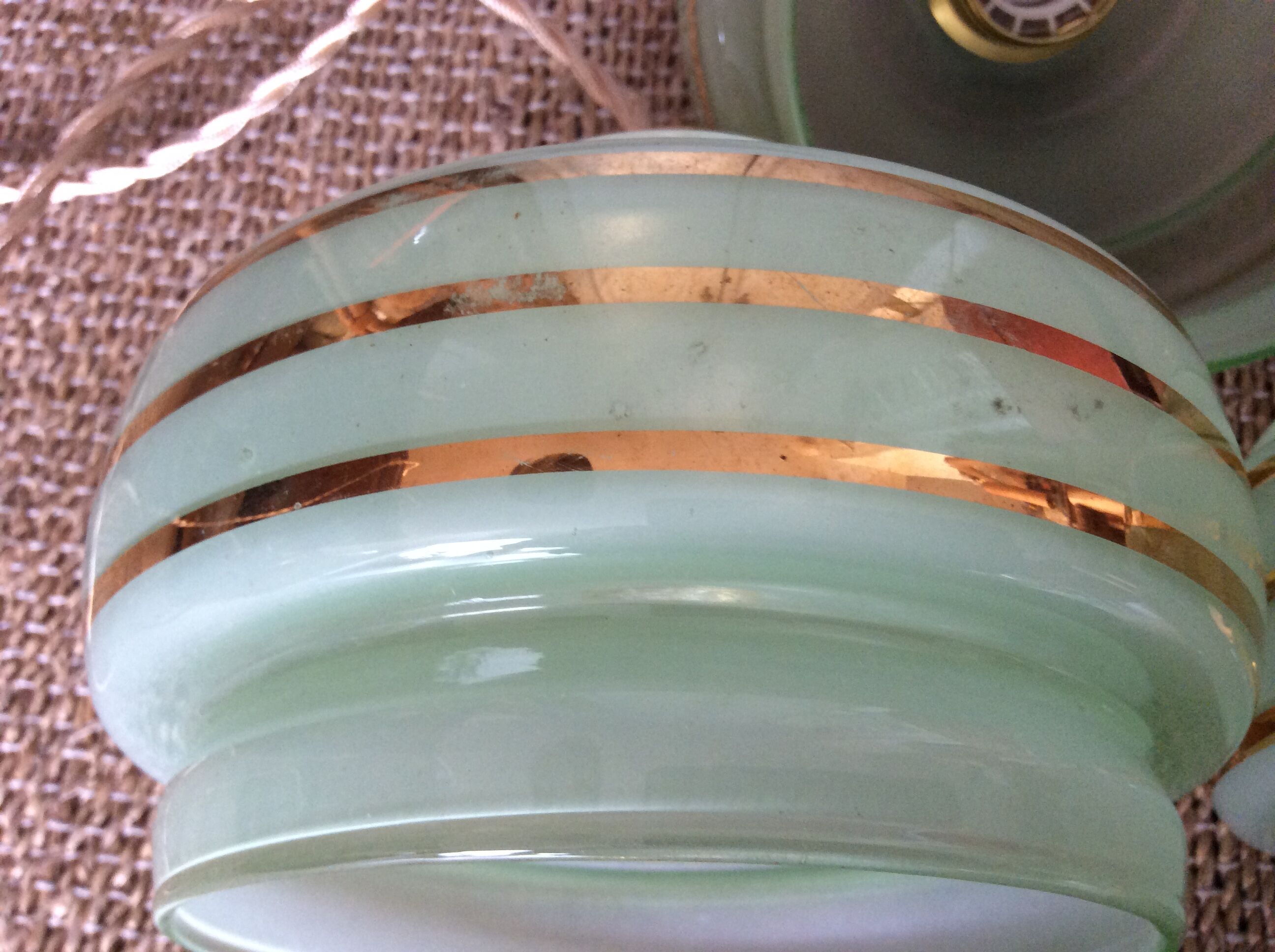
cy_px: 476
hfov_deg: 56.9
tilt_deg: -71.9
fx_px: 1177
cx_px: 638
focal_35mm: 32
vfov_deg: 44.1
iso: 125
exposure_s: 1/25
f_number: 2.4
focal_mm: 3.3
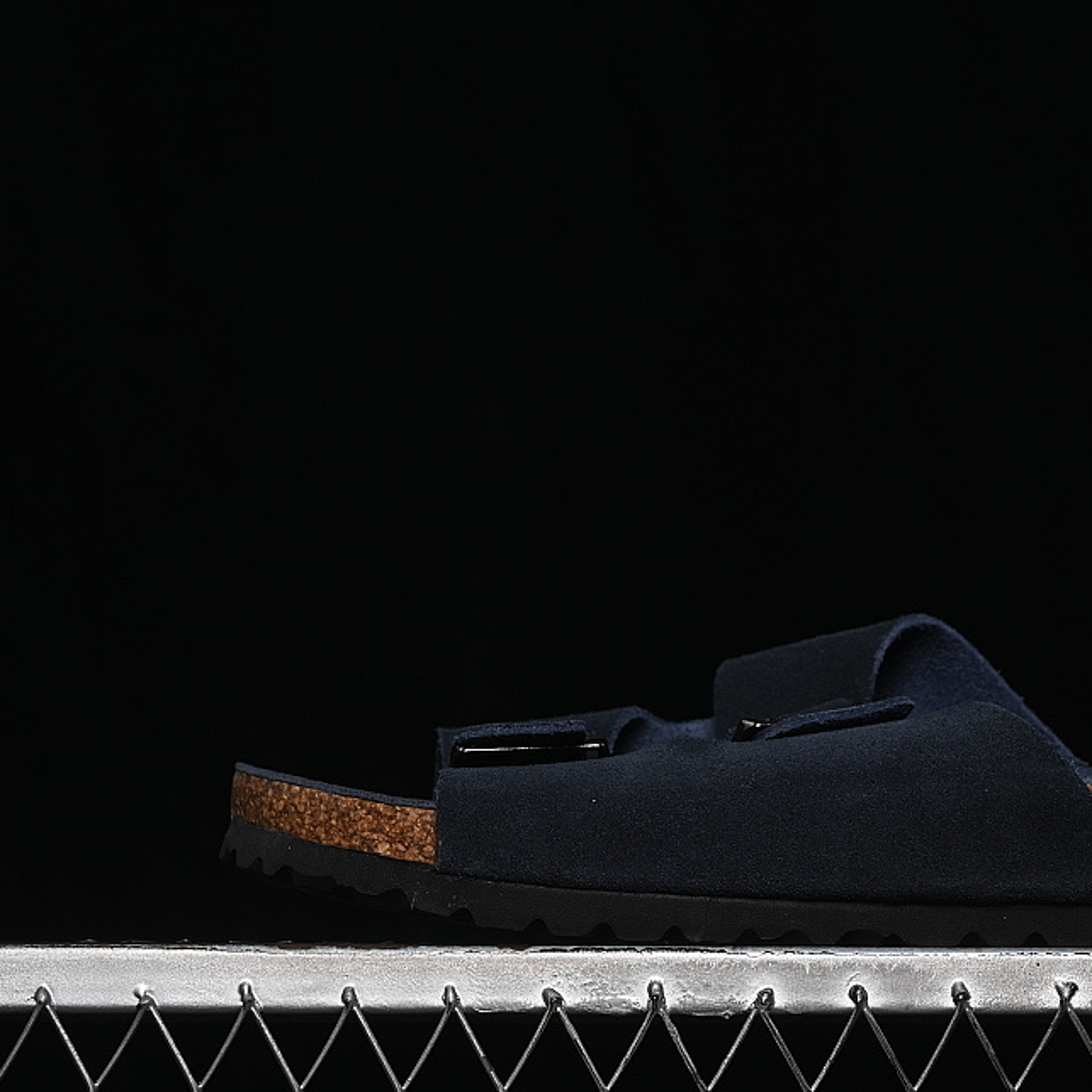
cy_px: 564
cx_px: 791
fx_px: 3819
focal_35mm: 107
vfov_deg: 16.3
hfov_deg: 16.2
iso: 160
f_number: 6.3
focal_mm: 50
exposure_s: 1/60
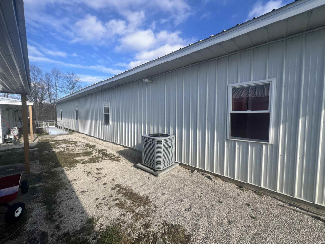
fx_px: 122
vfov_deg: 89.9
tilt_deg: -3.8
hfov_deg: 106.2
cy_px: 122
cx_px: 162
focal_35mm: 13
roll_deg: -0.2
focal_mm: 1.57
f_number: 1.8
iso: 32
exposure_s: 1/1309
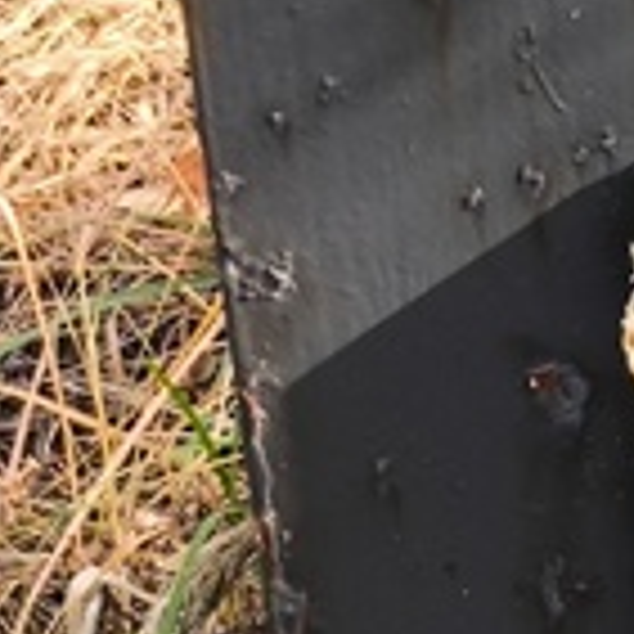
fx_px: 5180
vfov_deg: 7.0
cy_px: 661
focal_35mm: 250
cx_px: 1477
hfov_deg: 6.7
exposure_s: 1/257
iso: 50
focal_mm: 4.71
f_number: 1.7
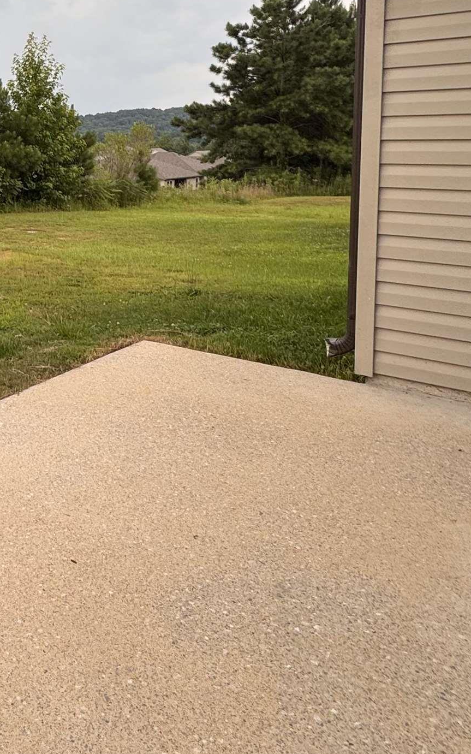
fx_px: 678
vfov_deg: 55.3
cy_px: 185
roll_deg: +0.8
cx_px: -169
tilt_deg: -3.9
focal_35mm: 33
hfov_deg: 29.3
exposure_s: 1/172
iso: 40
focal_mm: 2.22
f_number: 2.2
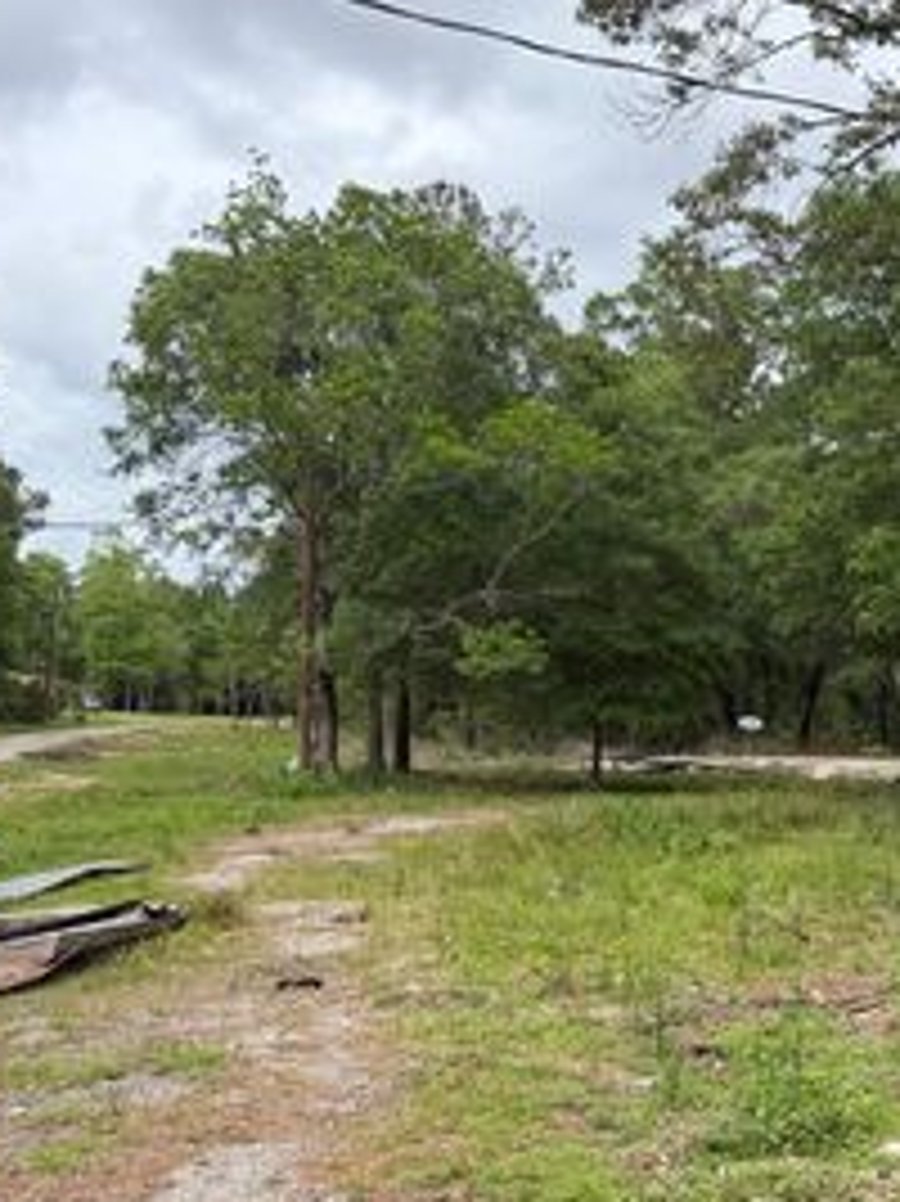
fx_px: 1561
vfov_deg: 42.1
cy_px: 628
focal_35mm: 45
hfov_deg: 31.0
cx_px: 774
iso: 100
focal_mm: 6.76
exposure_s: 1/2907
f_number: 1.78
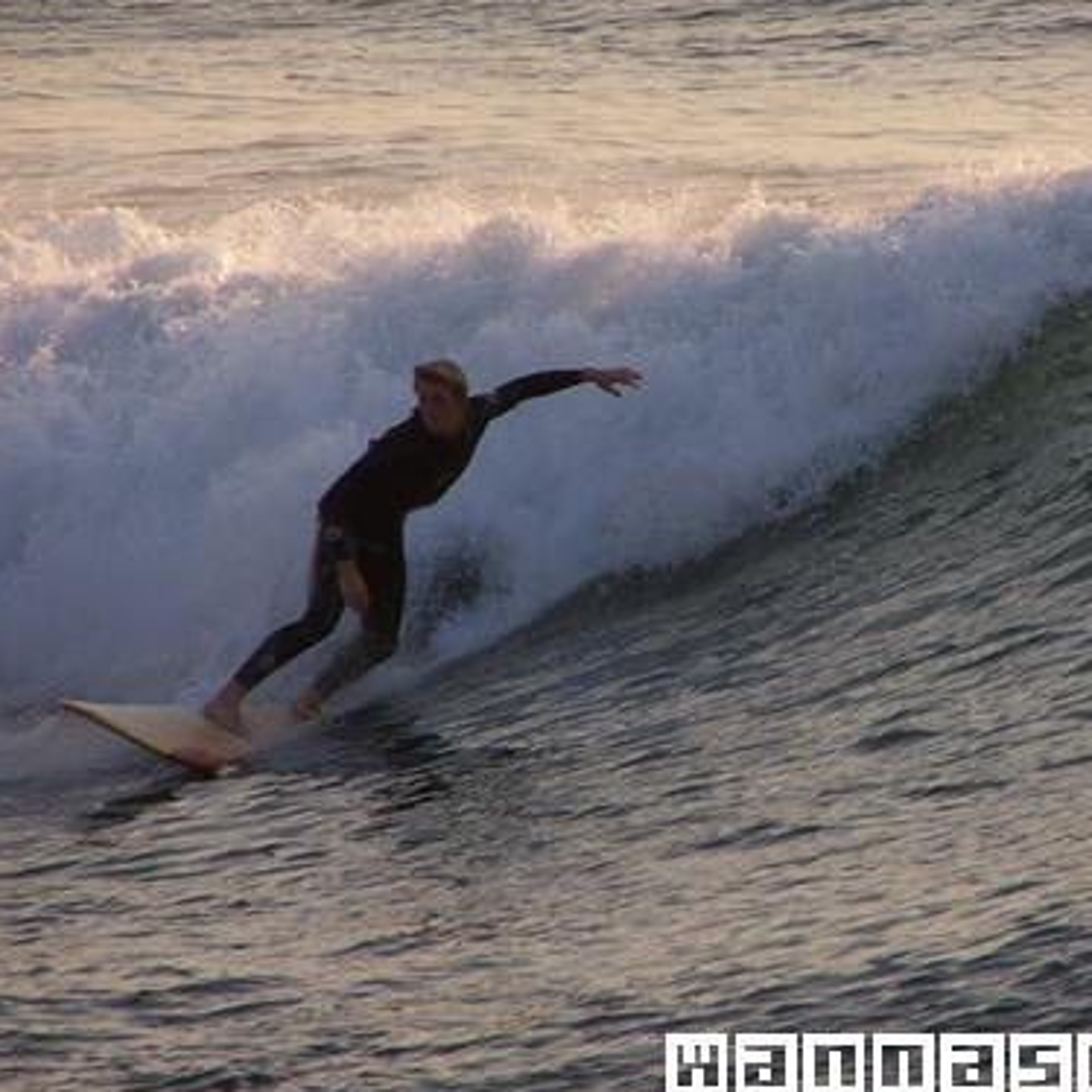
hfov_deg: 3.6
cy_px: 531
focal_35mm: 493
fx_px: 17595
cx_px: 772
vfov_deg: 3.6
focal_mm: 63
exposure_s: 1/640
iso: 80
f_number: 3.7
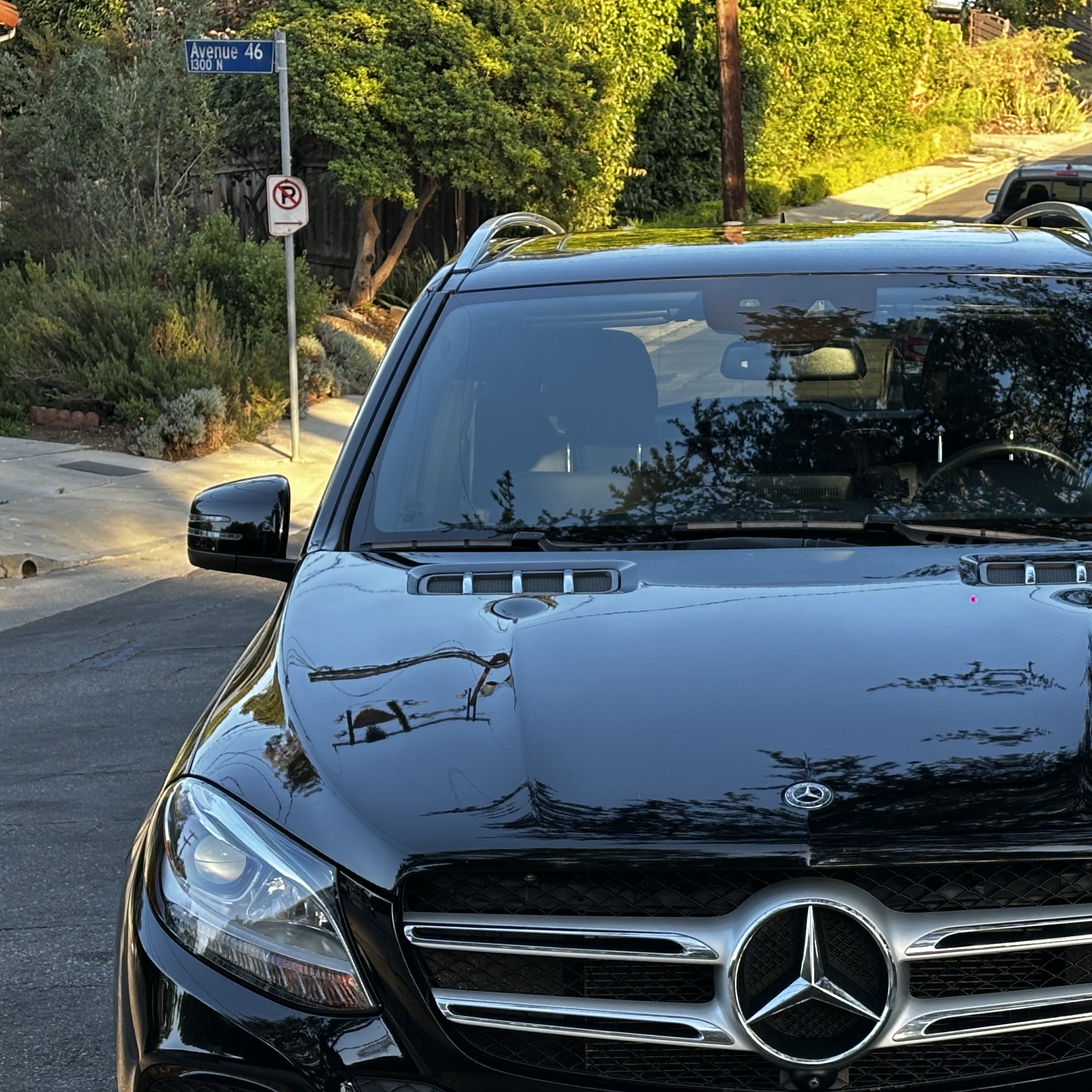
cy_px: 784
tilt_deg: -7.7
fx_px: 2927
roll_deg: +0.6
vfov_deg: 21.0
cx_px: 805
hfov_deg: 21.0
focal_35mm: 82
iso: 50
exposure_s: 1/166
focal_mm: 6.86
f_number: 1.78
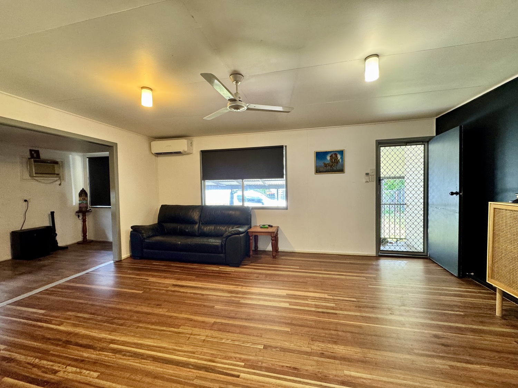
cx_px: 259
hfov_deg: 102.1
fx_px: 209
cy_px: 194
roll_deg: +1.5
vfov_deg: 85.7
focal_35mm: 14
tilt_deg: -1.8
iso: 200
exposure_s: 1/50
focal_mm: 2.22
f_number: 2.2
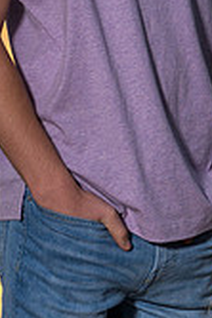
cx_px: 130
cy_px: -97
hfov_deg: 3.4
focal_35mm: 405
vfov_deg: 5.1
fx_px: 3585
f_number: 7.1
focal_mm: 150
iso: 100
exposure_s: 1/250
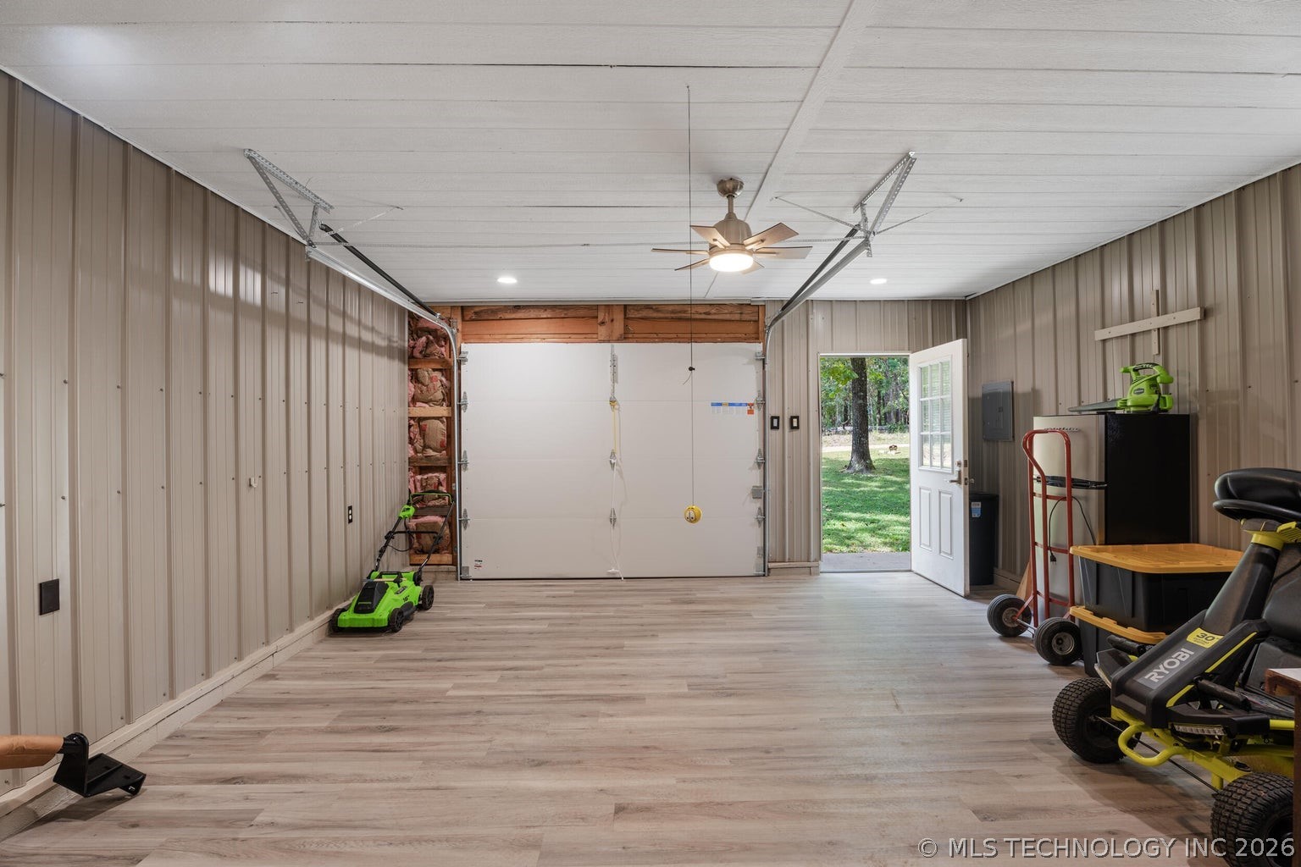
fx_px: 600
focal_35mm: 17
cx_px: 650
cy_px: 434
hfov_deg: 94.6
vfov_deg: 71.7
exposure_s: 1/1.25
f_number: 9
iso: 200
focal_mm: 16.6
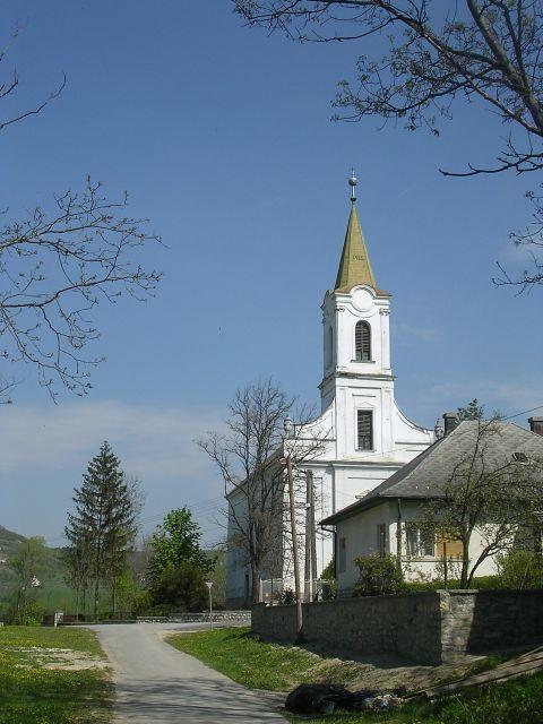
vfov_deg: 36.2
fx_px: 1109
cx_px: 272
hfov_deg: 27.5
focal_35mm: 53
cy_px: 362
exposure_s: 1/338
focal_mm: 8
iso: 100
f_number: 6.4
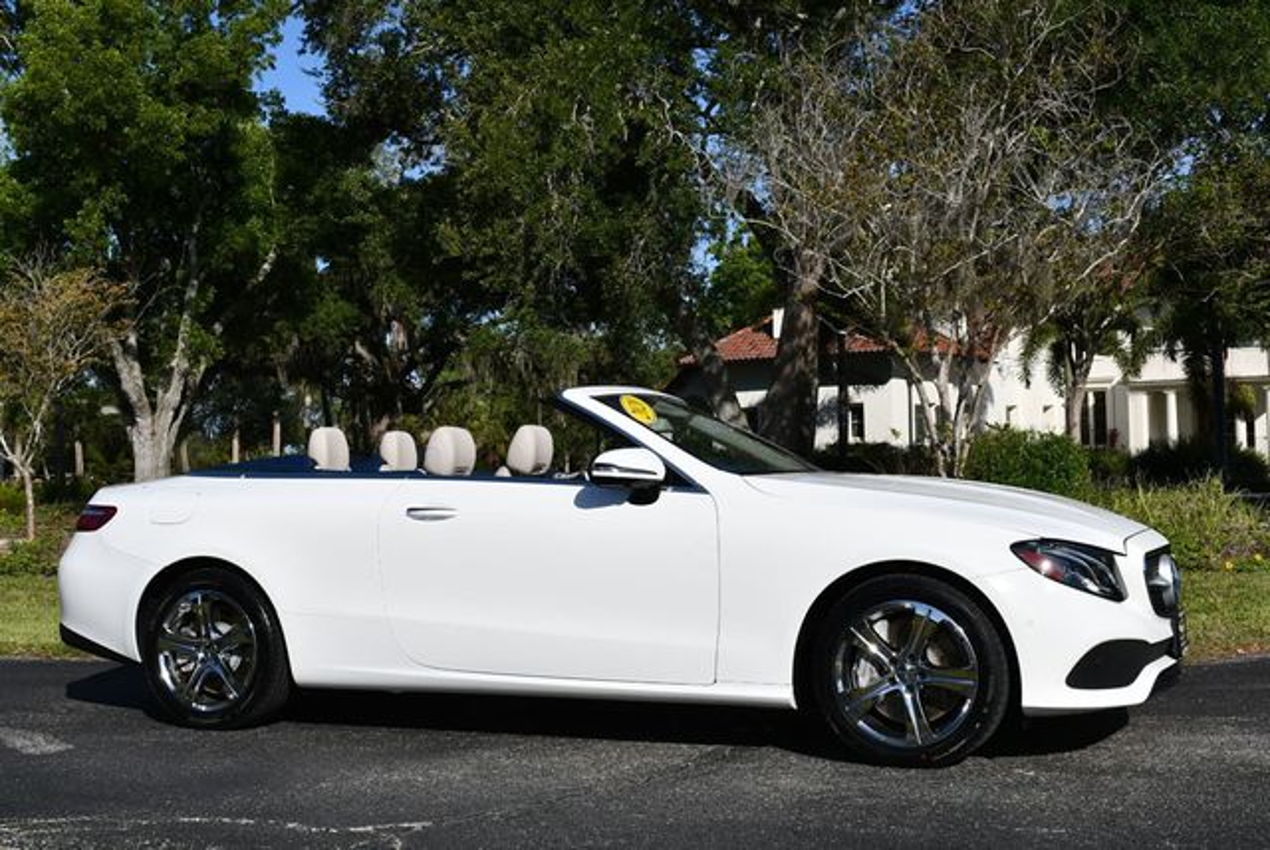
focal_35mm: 48
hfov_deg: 41.1
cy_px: 425
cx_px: 635
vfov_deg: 28.1
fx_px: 1695
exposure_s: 1/320
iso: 100
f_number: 9
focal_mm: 24
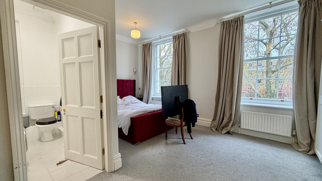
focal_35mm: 16
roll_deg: +0.8
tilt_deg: -3.7
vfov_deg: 67.1
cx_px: 164
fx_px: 137
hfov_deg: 99.4
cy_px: 93
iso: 160
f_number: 2.2
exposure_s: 1/50
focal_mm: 2.22
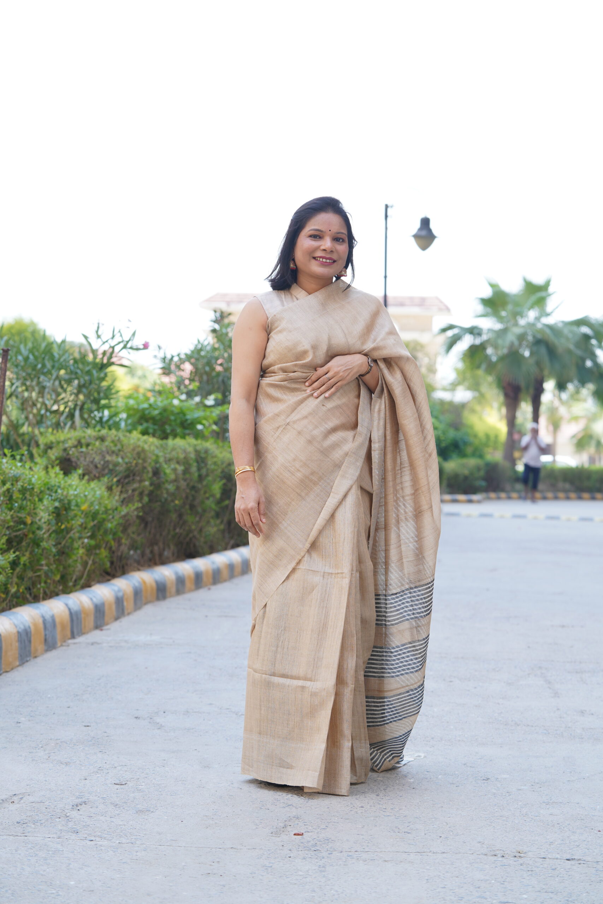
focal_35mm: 90
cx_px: 302
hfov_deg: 15.2
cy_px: 452
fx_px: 2261
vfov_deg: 22.6
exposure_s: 1/100
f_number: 5.6
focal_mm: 90
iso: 160
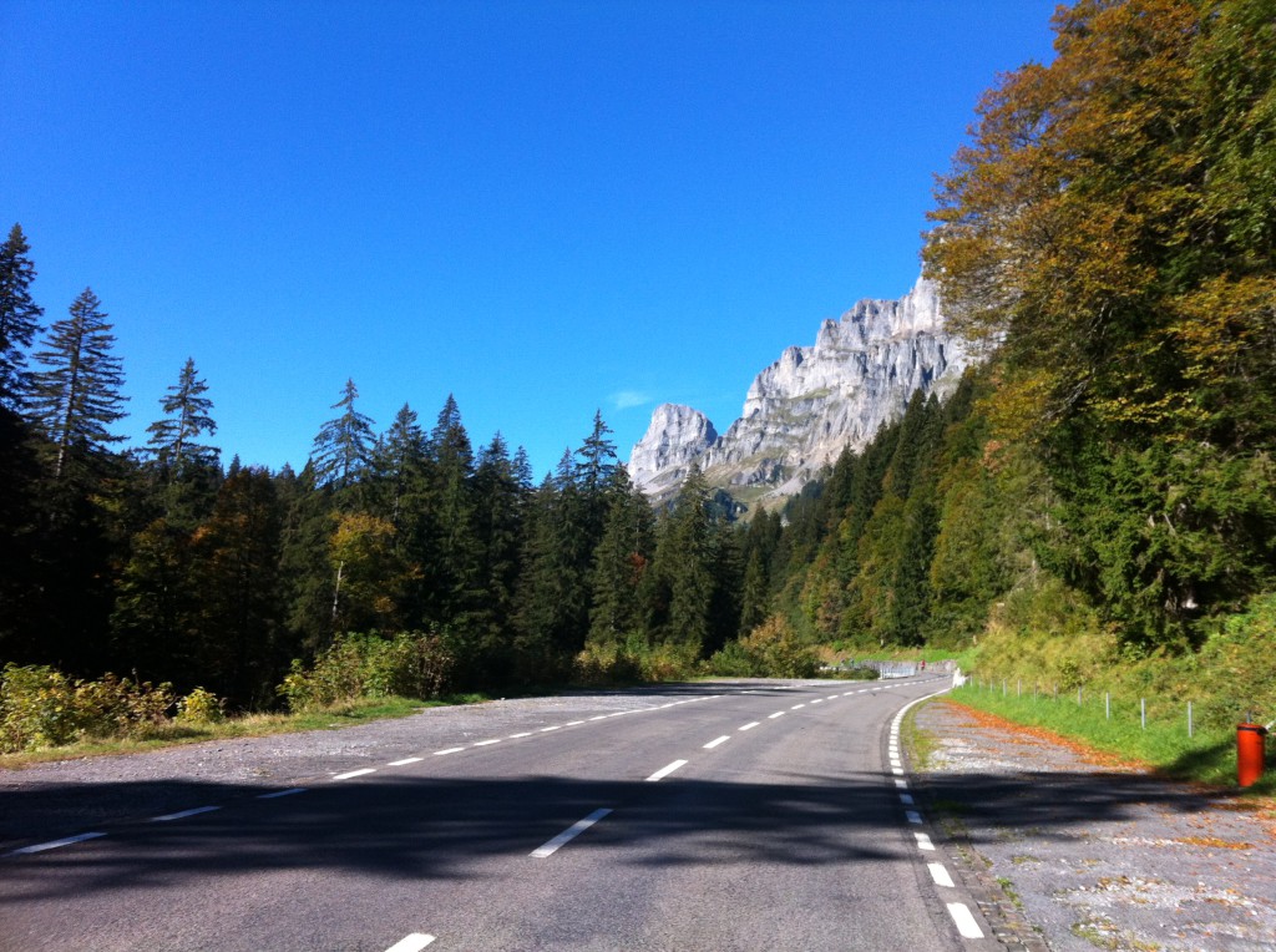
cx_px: 638
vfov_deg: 40.6
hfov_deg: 52.7
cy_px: 476
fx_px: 1288
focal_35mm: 35
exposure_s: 1/754
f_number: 2.8
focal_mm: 3.85
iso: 80
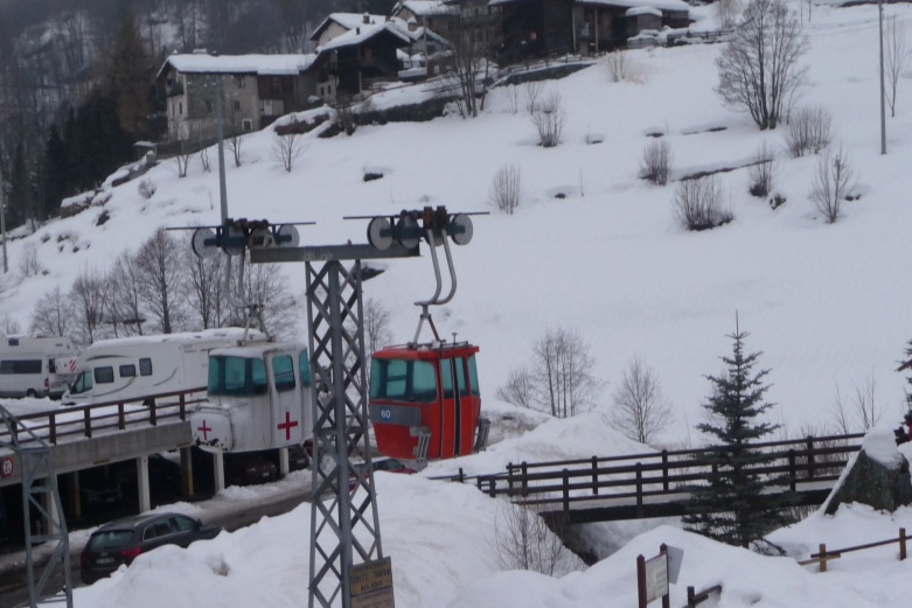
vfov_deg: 18.2
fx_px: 1900
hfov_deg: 27.0
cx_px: 490
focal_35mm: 75
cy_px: 380
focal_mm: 9.3
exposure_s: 1/40
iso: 160
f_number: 4.3
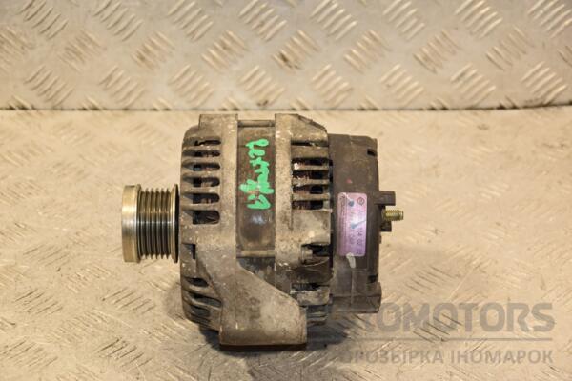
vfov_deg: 13.8
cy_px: 190
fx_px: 1573
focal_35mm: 99
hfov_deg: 20.6
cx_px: 286
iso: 800
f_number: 5.3
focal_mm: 66
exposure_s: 1/160
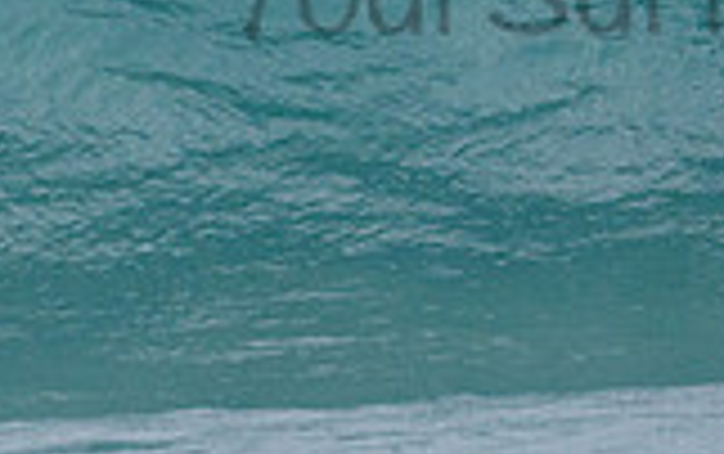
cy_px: -70
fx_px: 44462
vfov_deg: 0.6
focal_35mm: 2251
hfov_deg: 0.9
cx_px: 688
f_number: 5.6
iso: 1000
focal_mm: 500
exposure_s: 1/2000
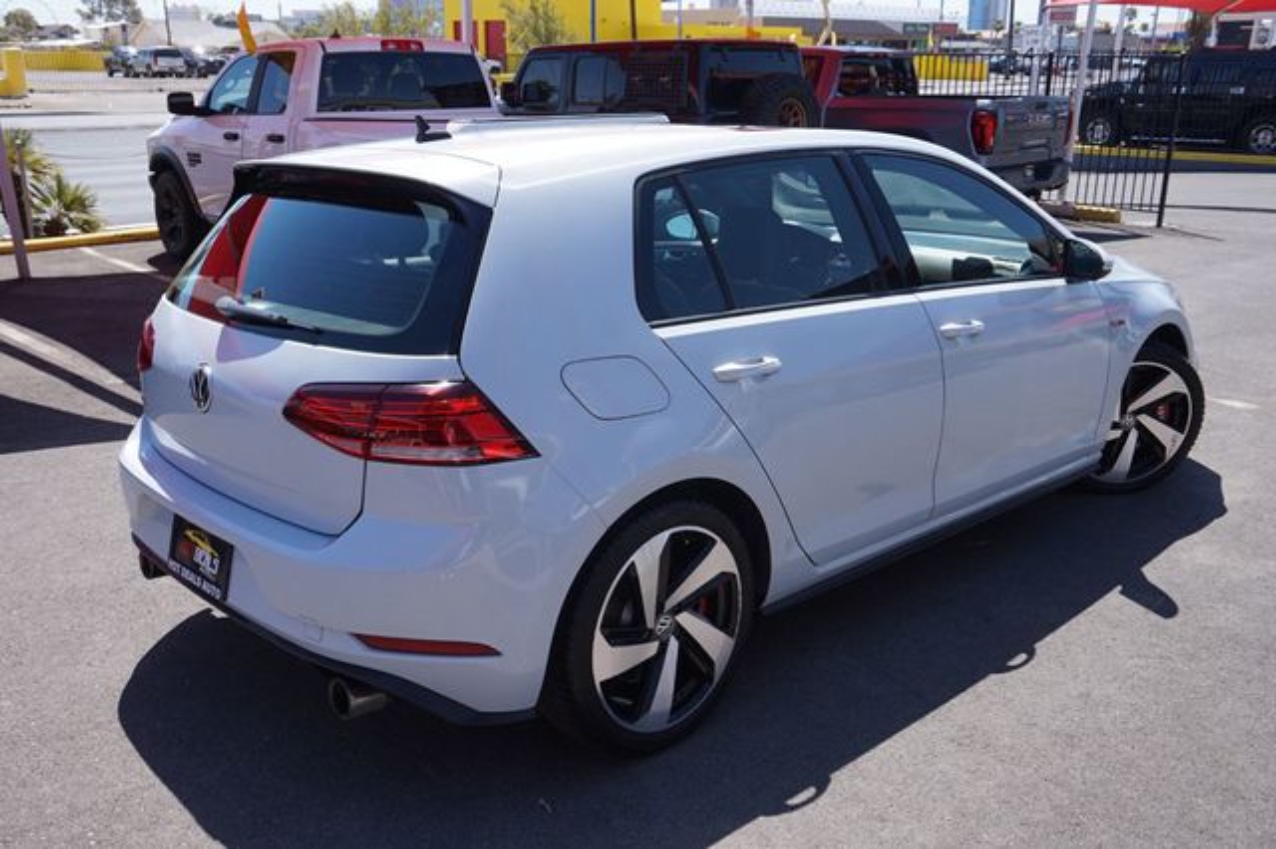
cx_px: 638
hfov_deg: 59.5
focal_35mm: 32
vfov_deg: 41.7
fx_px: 1116
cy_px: 424
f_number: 8
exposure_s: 1/160
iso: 125
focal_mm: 21
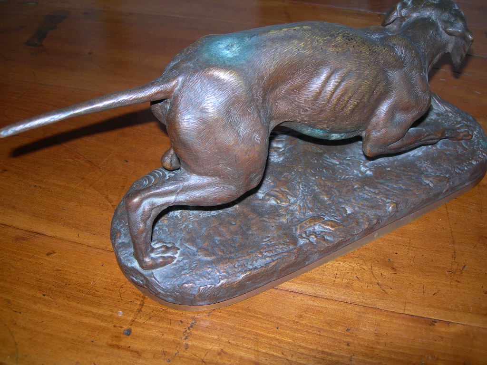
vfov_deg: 37.7
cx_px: 244
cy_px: 182
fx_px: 535
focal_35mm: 38
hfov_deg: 49.0
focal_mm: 7.8
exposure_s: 1/60.1
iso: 50
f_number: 2.8
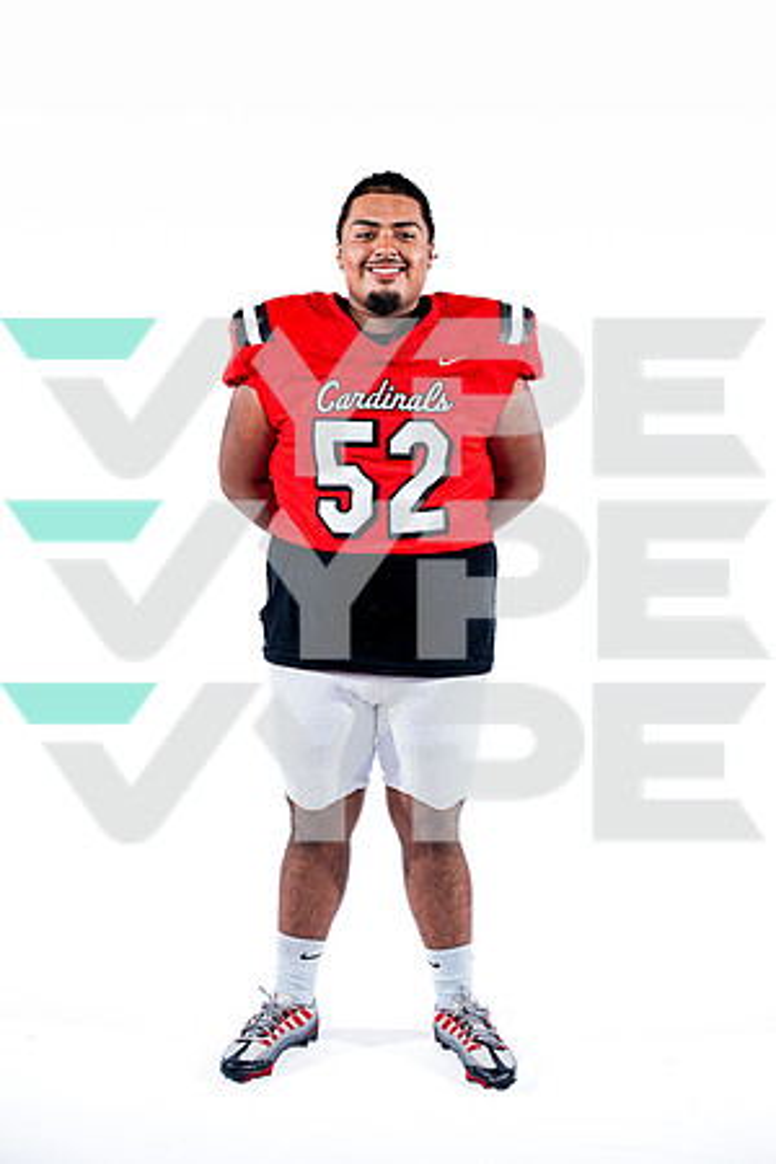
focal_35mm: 42
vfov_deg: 45.9
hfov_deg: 31.5
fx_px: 1374
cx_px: 388
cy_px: 582
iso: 250
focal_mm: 42.5
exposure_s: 1/250
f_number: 4
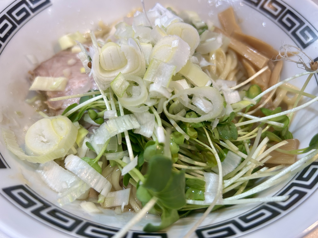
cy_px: 119
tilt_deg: -54.6
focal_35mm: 26
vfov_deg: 53.1
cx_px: 159
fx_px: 239
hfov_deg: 67.3
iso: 64
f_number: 1.5
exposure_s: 1/100
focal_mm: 5.7
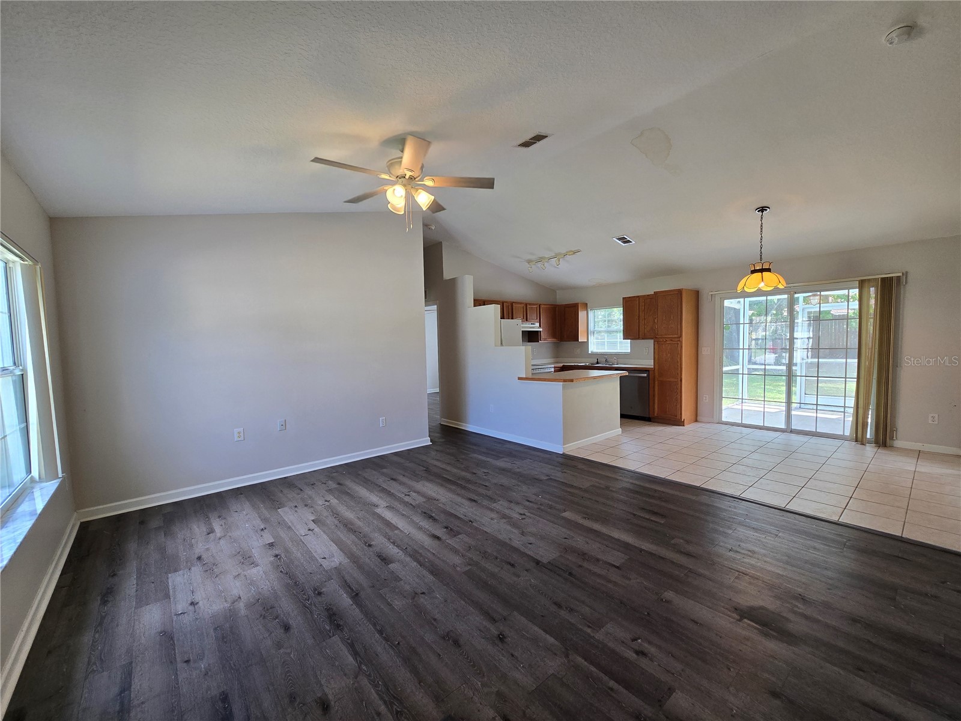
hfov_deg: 106.2
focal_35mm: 13
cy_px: 360
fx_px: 361
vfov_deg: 89.9
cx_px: 480
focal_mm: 2.2
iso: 80
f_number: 2.2
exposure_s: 1/60
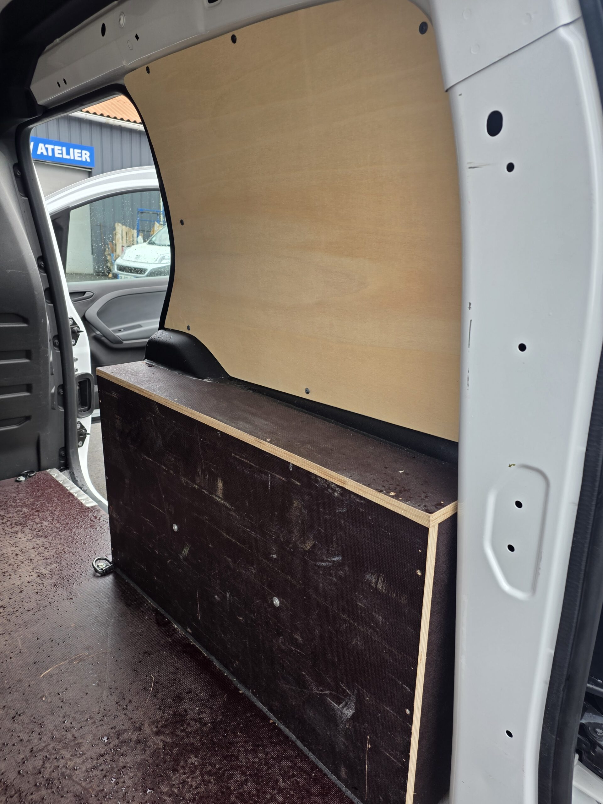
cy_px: 402
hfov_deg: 58.9
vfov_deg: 73.9
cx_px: 302
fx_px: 534
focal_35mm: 23
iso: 64
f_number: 1.7
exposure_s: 1/180
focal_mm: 6.25
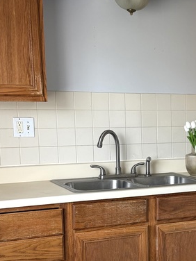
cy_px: 190
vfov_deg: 27.8
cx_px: 207
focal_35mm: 69
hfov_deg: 20.5
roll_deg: +0.0
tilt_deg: -9.1
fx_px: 521
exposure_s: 1/121
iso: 100
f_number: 1.78
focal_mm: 6.76
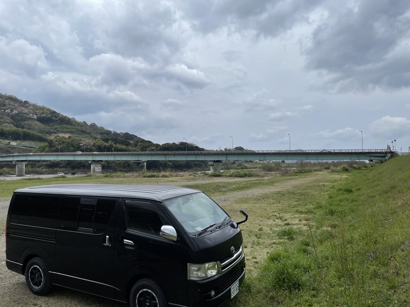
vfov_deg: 53.1
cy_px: 154
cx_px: 205
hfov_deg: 67.3
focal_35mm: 26
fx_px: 308
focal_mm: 4.2
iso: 32
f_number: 1.6
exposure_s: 1/1511
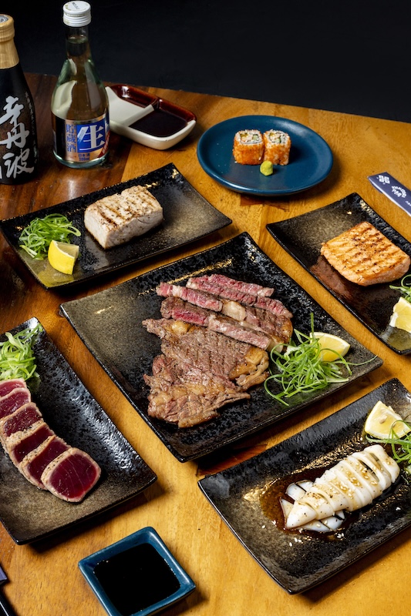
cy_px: 308
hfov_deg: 26.5
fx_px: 874
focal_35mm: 51
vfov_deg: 38.9
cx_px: 206
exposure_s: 1/100
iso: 640
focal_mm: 51
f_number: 11
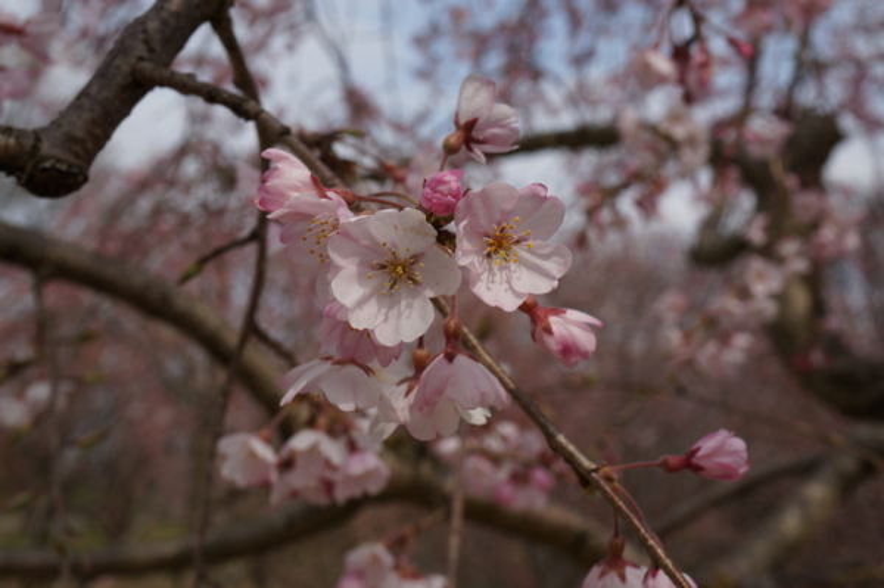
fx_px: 1104
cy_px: 294
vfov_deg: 29.8
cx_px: 442
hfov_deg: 43.6
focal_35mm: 45
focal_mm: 30
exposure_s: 1/250
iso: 100
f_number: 9
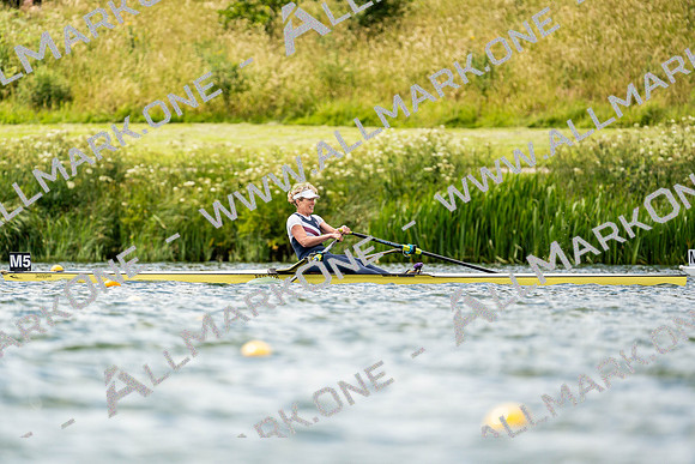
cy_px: 232
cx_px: 348
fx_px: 11586
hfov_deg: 3.4
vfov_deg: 2.3
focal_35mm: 600
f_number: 6.3
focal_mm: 600
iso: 400
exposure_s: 1/2000
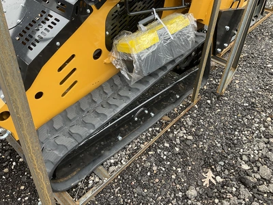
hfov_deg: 61.7
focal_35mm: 29
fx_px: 229
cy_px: 102
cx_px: 136
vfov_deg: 48.2
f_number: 1.8
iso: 32
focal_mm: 3
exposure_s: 1/122
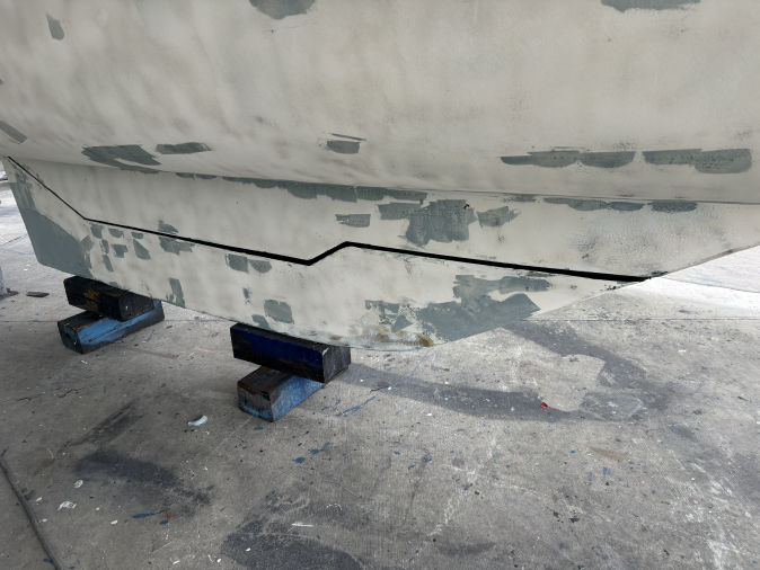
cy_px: 285
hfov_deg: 67.3
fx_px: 571
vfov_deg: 53.1
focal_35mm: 26
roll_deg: +2.4
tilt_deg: -21.2
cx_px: 380
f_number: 1.6
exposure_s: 1/290
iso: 50
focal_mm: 5.96
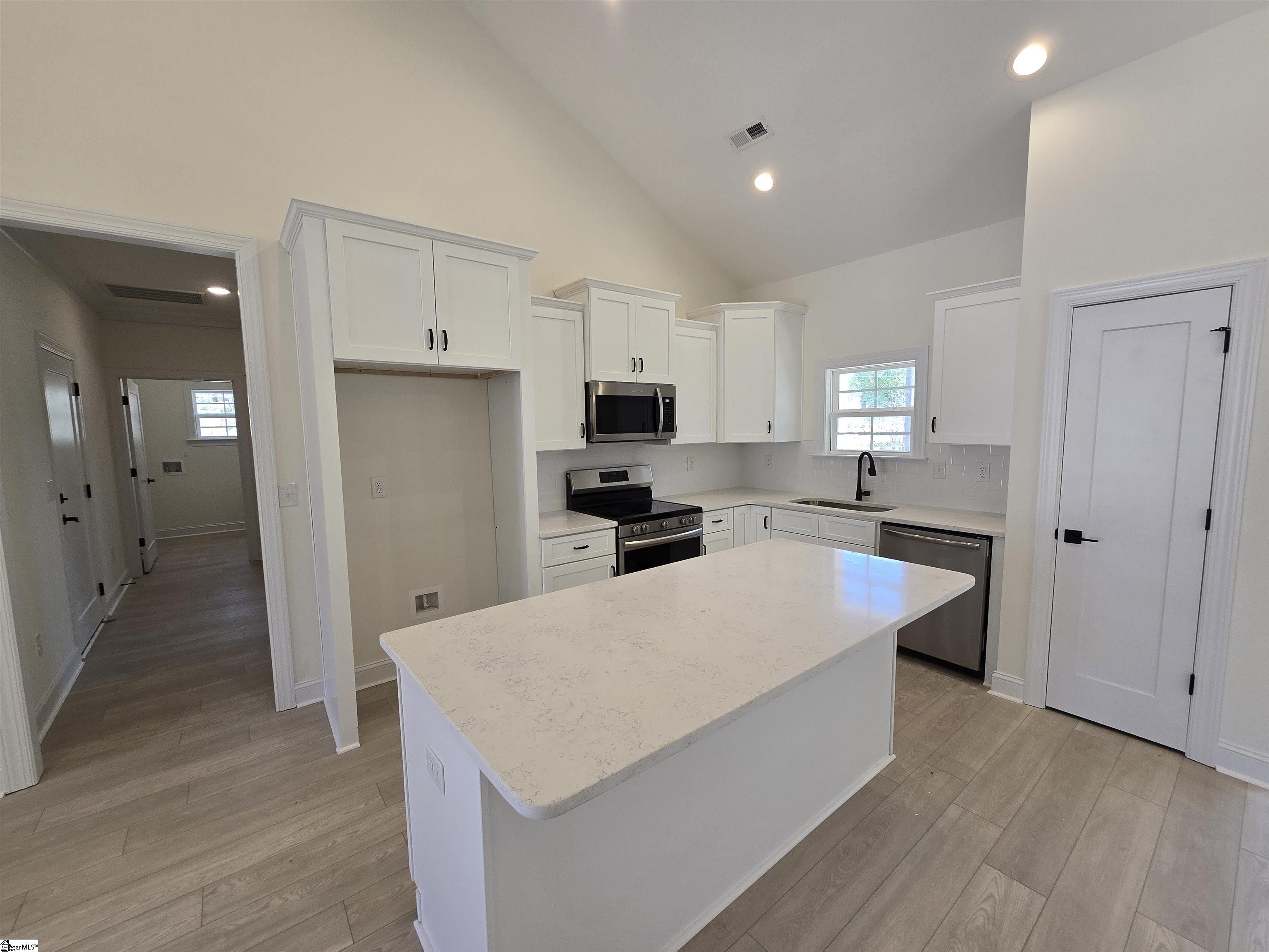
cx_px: 634
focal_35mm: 13
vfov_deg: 89.9
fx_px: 477
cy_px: 476
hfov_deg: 106.2
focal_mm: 2.2
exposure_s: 1/120
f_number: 2.2
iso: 80
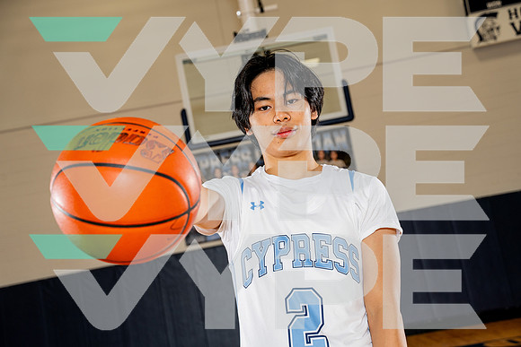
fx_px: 868
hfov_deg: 33.4
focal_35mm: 60
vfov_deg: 22.6
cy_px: 174
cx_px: 260
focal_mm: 60
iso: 400
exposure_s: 1/250
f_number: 5.6
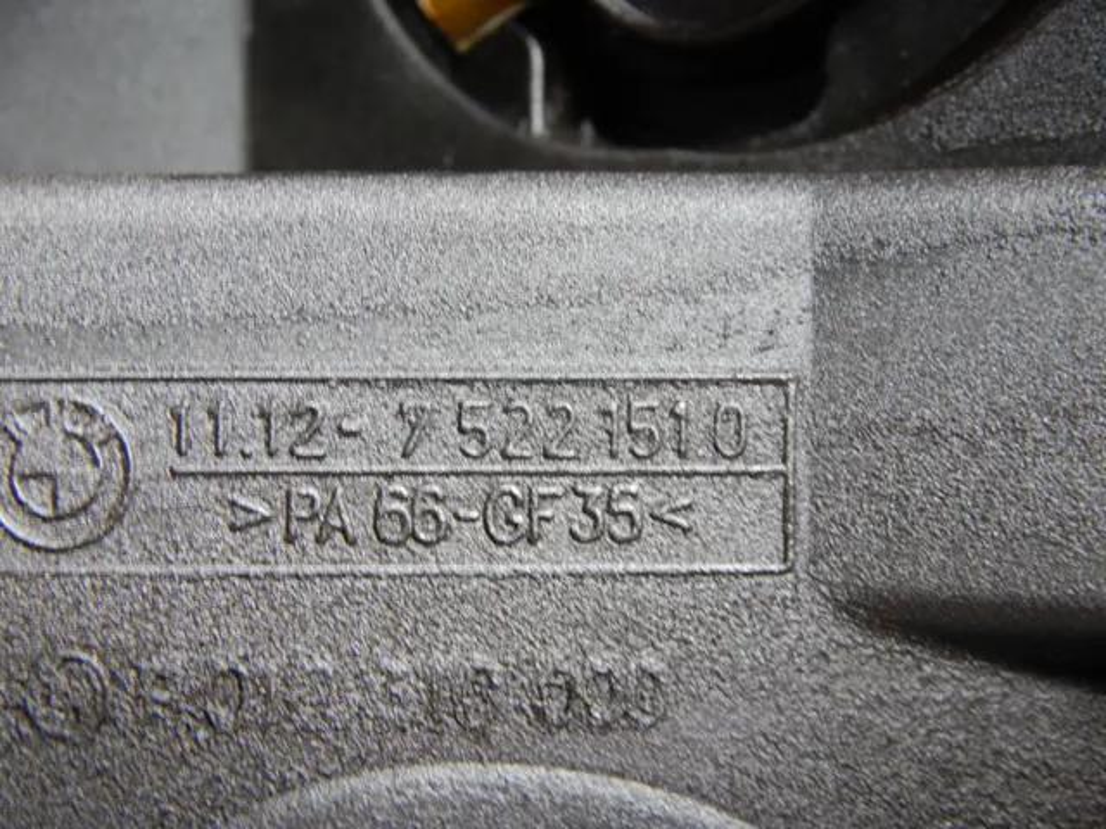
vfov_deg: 26.6
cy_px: 414
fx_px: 1757
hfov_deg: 34.9
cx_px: 553
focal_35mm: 55
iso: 720
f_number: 3.8
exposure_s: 1/8
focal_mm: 9.7
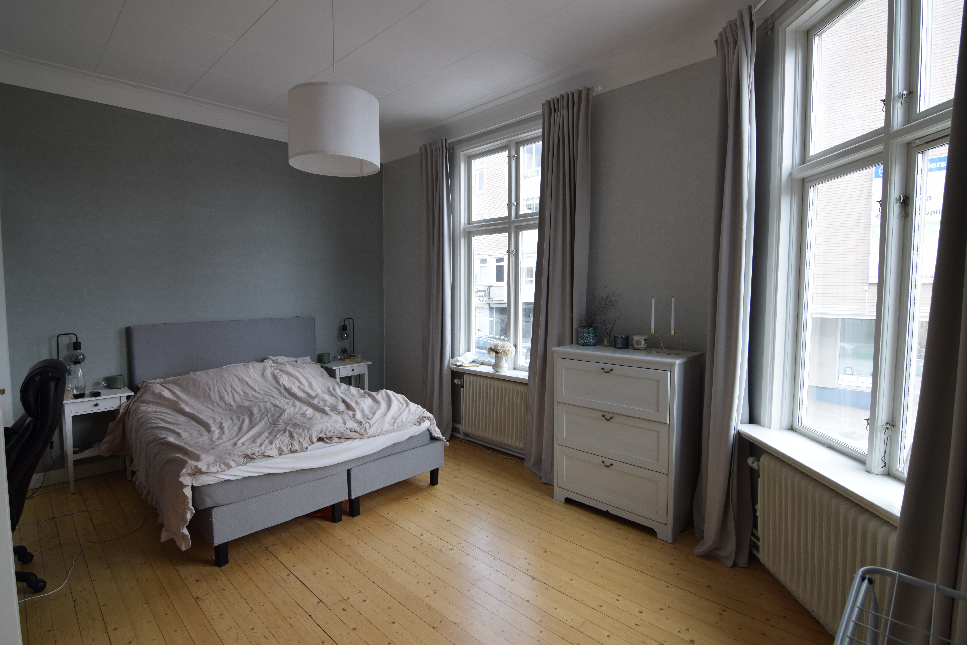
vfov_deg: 72.1
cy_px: 322
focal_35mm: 16
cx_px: 484
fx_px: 443
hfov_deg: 95.0
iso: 400
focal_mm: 11
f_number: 6.3
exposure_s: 1/160
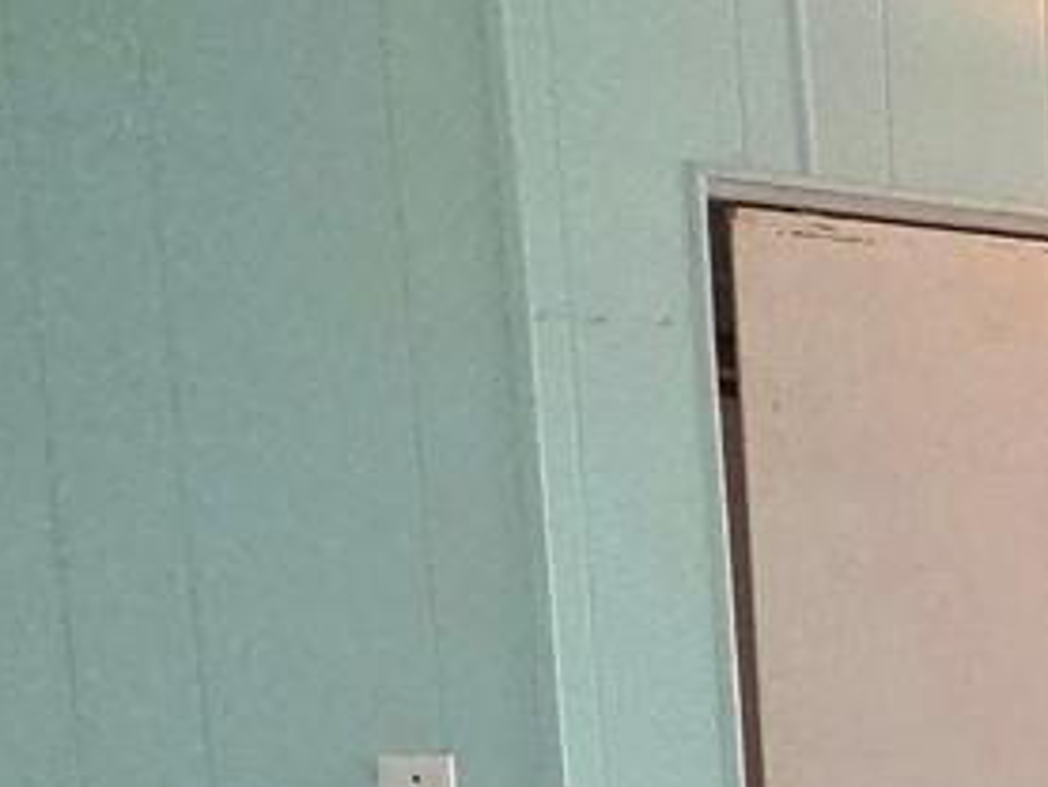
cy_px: 927
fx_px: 2272
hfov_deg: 16.2
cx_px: 2346
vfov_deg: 18.7
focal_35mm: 75
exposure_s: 1/60.2
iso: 160
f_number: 2.2
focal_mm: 2.2
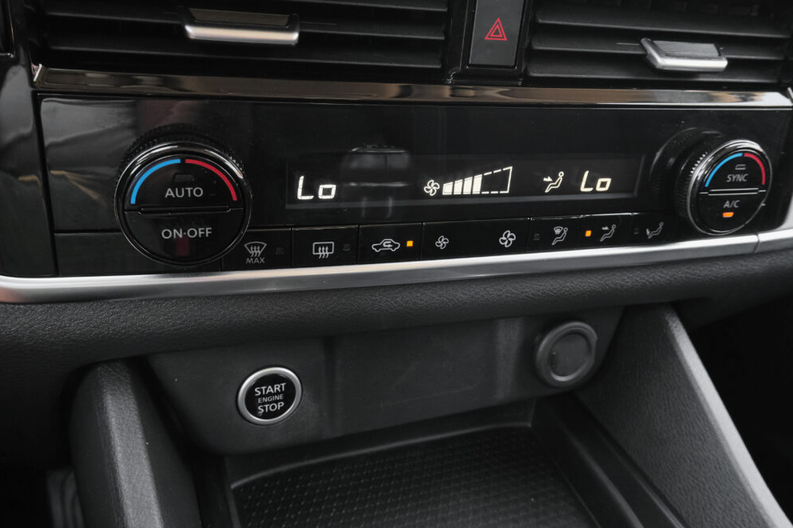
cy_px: 264
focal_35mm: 30
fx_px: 661
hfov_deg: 61.9
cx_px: 409
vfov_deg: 43.6
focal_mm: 19.2
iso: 2000
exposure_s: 1/25
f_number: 9
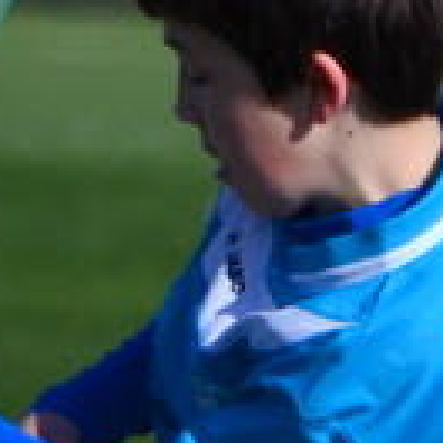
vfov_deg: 0.6
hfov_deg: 0.6
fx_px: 42075
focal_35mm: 2906
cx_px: -453
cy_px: 482
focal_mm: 250
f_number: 5.6
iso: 140
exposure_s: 1/1600
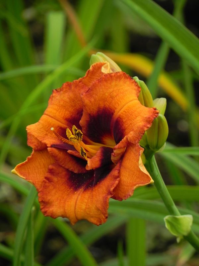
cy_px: 133
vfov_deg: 3.6
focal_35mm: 550
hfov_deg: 2.7
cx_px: 100
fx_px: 4216
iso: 160
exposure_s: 1/200
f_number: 5
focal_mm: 97.8
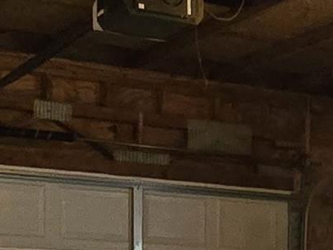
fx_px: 963
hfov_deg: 19.2
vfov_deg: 13.4
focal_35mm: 100
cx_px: 318
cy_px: 439
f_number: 2.2
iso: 1250
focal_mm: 2.2
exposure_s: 1/40
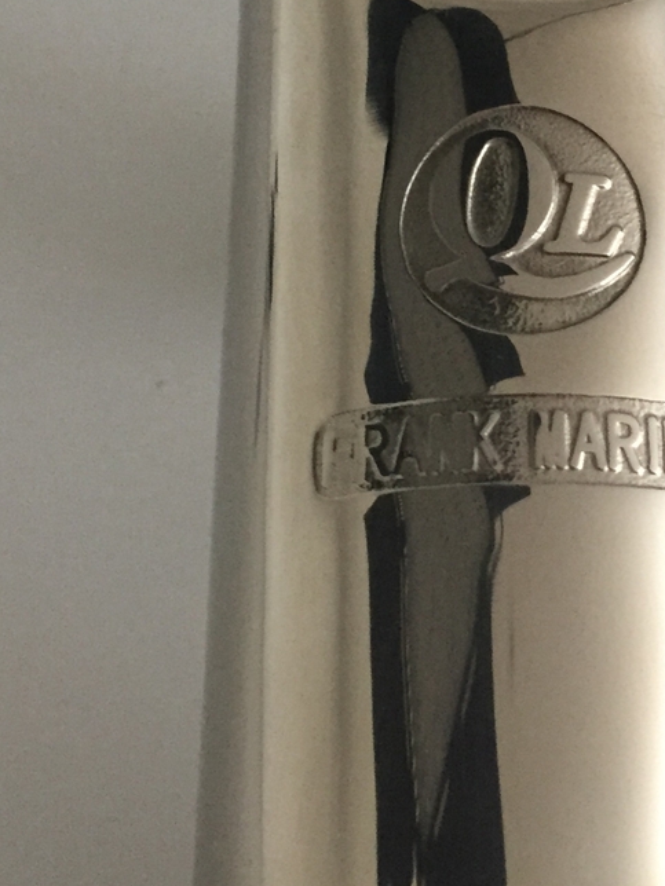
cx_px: 507
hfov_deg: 20.3
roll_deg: +0.4
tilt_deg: -33.9
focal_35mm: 72
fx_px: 1844
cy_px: 230
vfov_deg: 26.7
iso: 250
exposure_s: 1/17
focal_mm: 4.15
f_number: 2.2
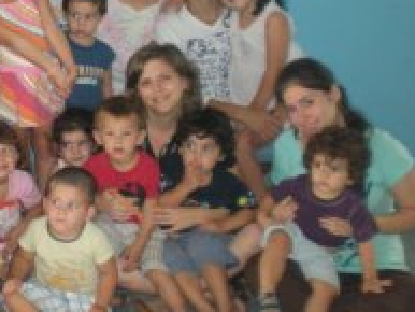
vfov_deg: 16.7
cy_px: 88
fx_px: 1056
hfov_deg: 21.0
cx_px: -62
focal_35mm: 88
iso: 389
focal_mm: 6.3
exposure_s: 1/60
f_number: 3.1
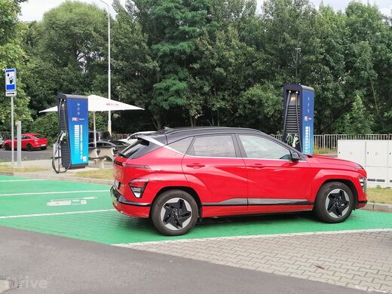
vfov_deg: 34.3
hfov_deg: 44.8
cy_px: 147
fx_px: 476
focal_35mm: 42
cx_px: 196
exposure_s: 1/653
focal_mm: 5.3
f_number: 1.8
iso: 50
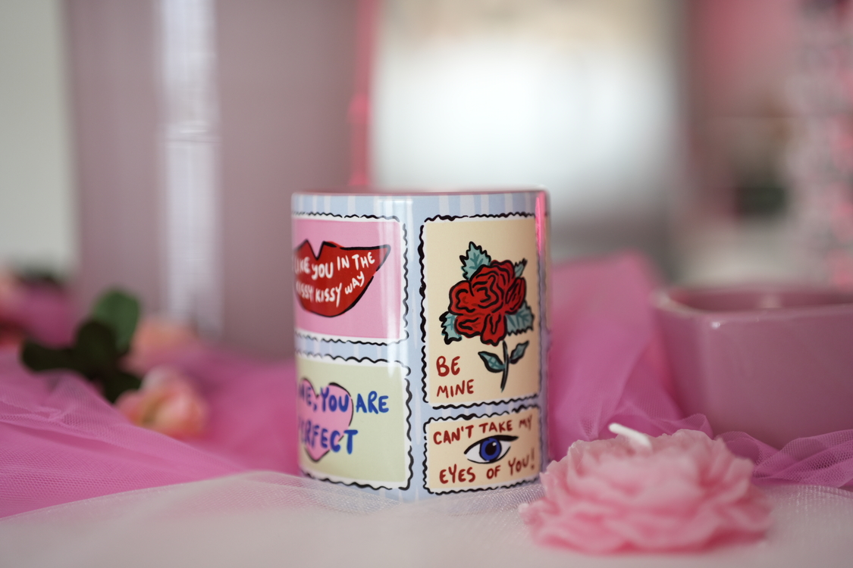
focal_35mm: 50
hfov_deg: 39.6
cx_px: 426
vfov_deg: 27.0
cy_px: 284
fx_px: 1185
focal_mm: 50
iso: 800
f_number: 1.8
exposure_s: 1/250
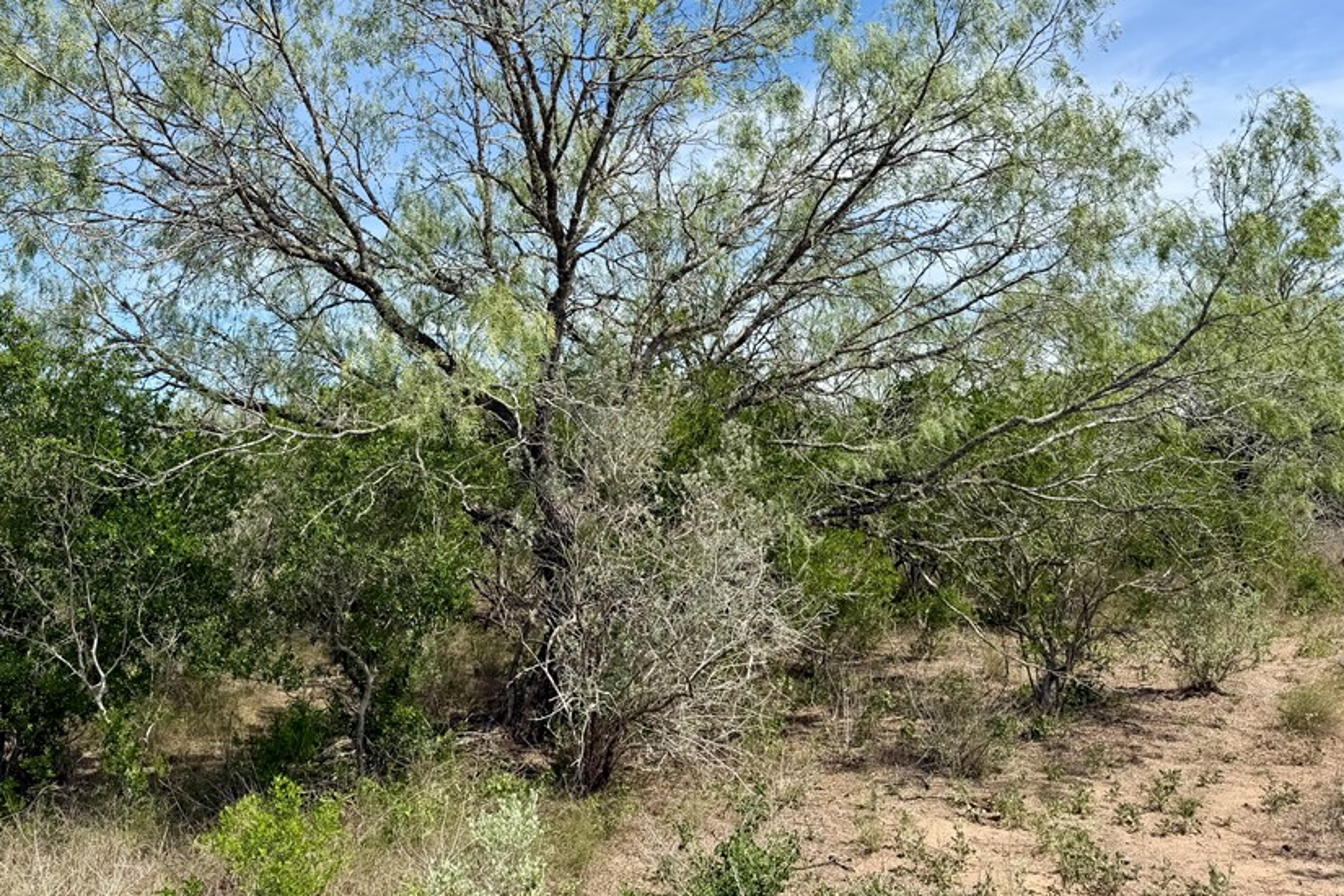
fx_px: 1157
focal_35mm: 31
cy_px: 318
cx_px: 541
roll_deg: +0.1
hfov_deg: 59.8
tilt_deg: +10.4
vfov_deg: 41.9
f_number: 1.78
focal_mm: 6.76
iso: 80
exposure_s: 1/3425
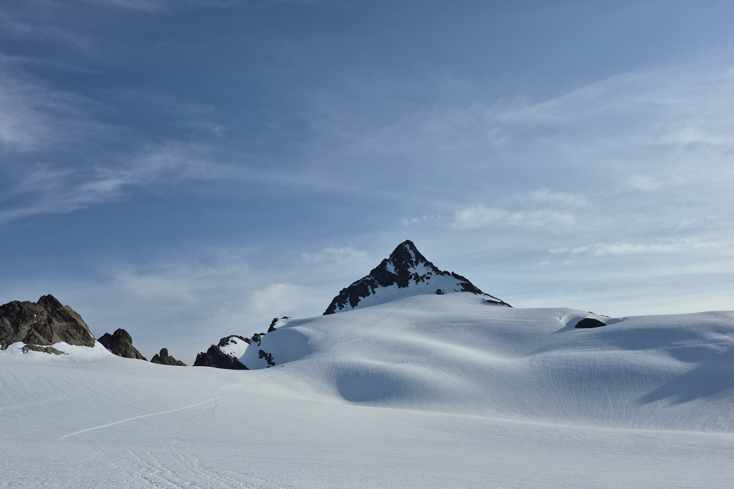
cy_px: 307
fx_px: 550
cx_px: 376
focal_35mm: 27
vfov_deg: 47.5
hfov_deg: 67.4
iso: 25
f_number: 1.8
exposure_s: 1/5000
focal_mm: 5.4
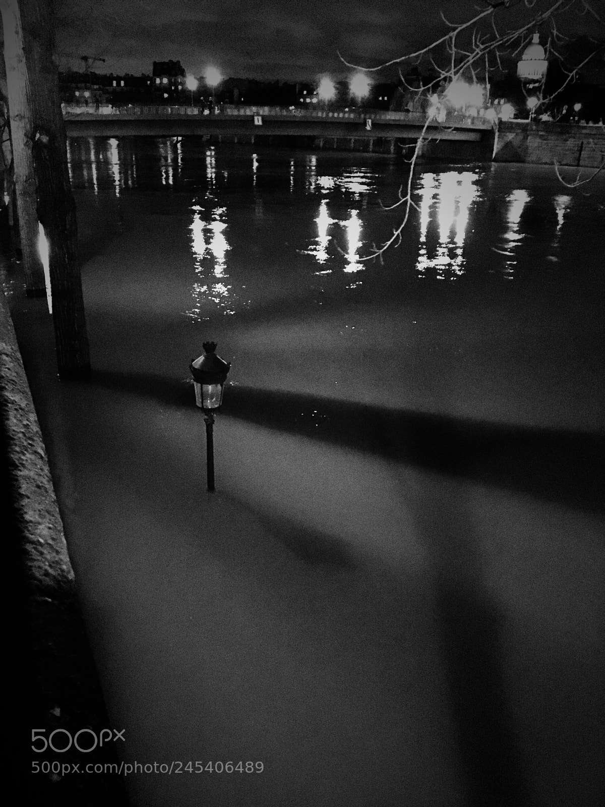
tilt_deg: -22.1
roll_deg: -0.3
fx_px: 676
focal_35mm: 29
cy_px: 404
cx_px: 302
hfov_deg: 48.2
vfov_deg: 61.7
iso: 1600
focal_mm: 4.15
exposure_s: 1/17
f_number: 2.2
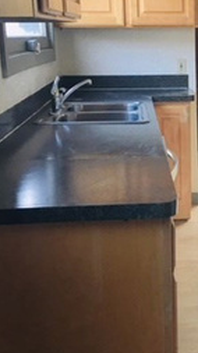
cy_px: 162
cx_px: 215
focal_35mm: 60
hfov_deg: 19.2
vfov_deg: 34.9
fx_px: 561
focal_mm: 4.15
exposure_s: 1/30
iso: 32
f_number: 2.2
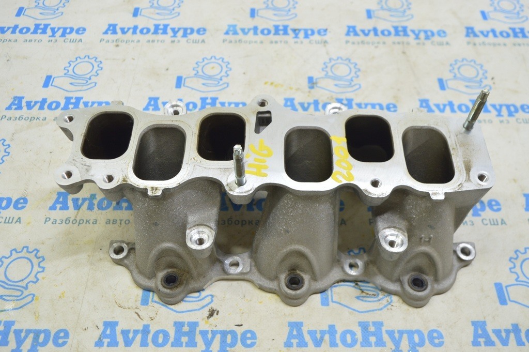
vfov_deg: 39.9
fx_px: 485
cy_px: 176
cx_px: 264
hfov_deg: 57.3
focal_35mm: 33
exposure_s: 1/20
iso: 400
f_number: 5.6
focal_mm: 22
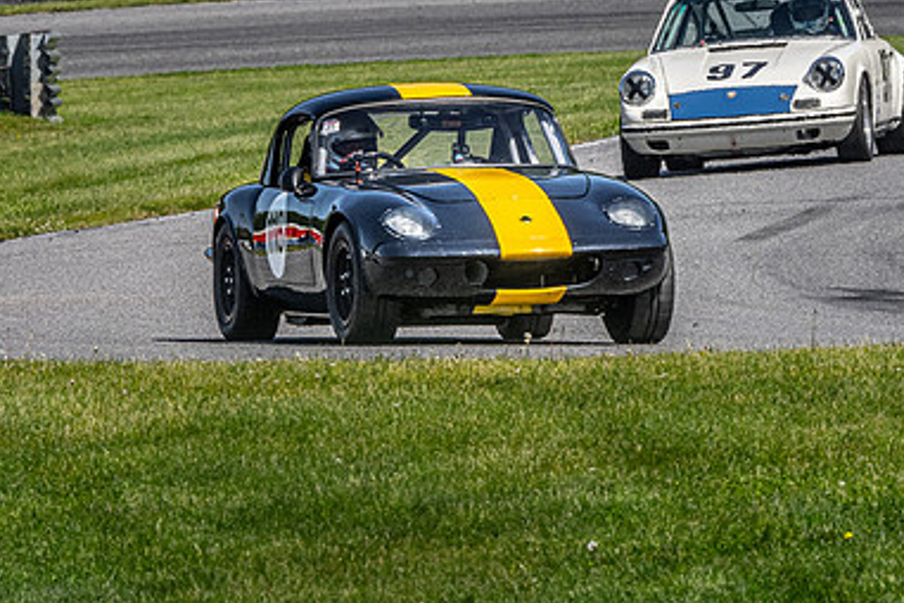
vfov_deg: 1.4
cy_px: 247
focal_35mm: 951
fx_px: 23879
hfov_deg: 2.2
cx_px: 240
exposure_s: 1/640
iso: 400
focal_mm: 300
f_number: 13
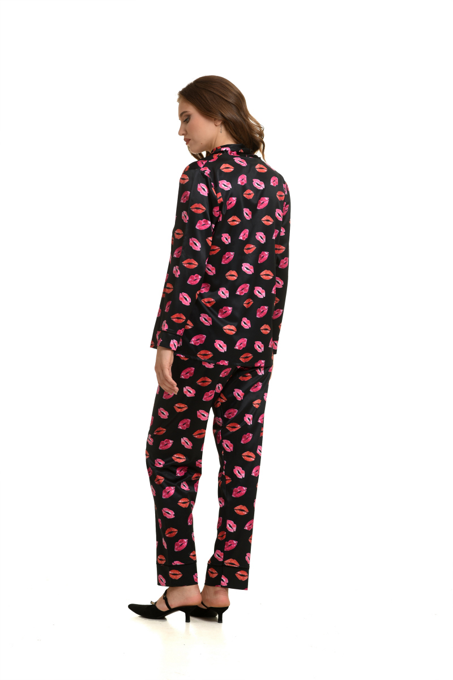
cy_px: 340
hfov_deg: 16.1
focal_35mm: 85
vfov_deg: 23.9
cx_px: 226
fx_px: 1604
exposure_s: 1/200
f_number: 5
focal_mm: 85
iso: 100
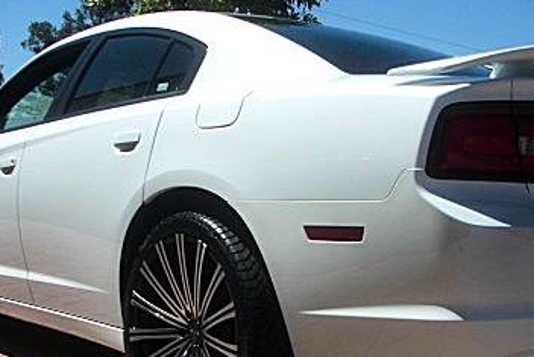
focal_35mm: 68
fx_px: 1009
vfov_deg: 19.8
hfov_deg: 29.6
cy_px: 296
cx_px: 314
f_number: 7.9
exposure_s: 1/160
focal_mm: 6.3
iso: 50
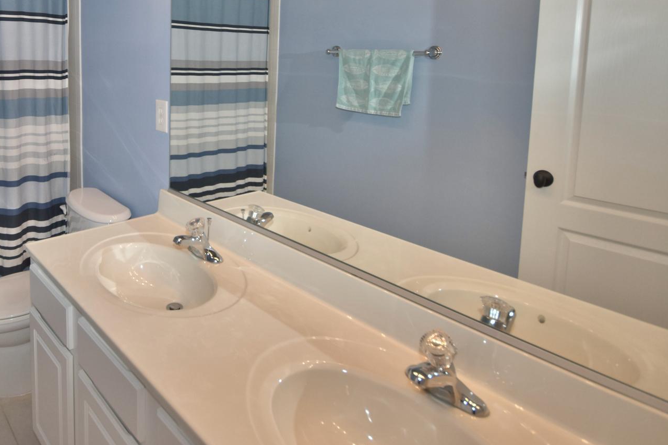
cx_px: 181
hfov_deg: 69.7
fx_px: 445
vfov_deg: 50.2
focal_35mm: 24
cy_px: 94
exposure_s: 1/60
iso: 400
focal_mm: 10
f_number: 5.6
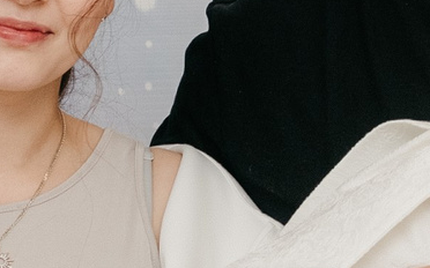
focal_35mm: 285
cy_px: -48
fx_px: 3338
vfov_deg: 4.6
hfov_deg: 7.3
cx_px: 602
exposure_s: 1/160
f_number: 4
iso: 400
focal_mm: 35
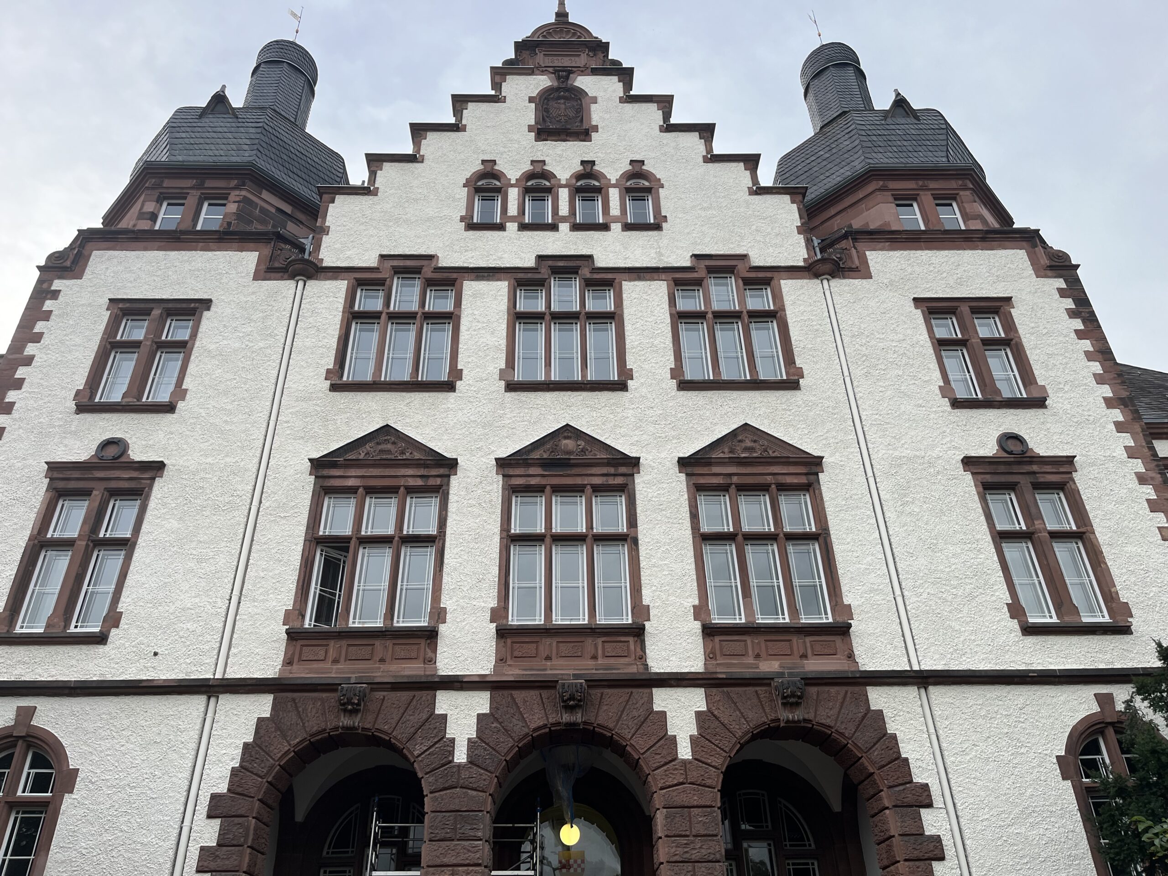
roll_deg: +0.8
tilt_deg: +33.6
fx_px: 877
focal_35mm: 26
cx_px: 584
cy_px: 438
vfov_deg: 53.1
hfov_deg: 67.3
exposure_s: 1/404
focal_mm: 5.1
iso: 50
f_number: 1.6
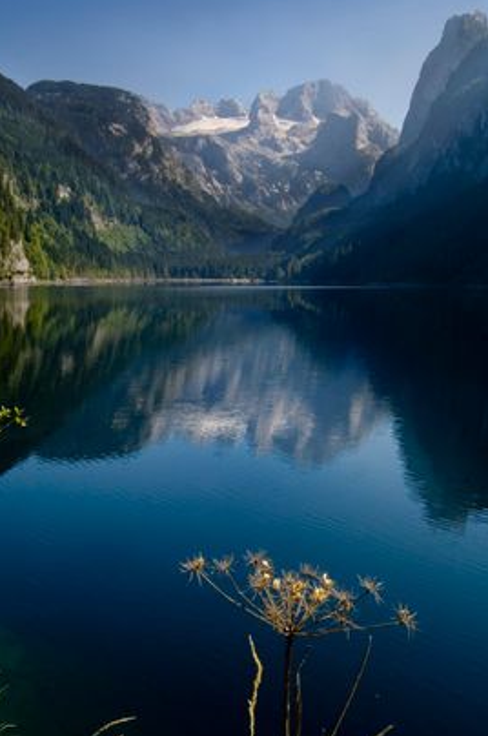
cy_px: 370
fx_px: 775
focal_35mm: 38
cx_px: 248
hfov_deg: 34.9
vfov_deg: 50.8
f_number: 20
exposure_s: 1/40
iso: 100
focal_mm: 20
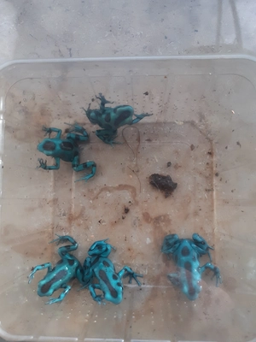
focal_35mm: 27
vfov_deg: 65.3
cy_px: 171
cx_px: 128
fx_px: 266
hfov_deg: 51.4
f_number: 1.9
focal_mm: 3.6
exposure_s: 1/100
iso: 40
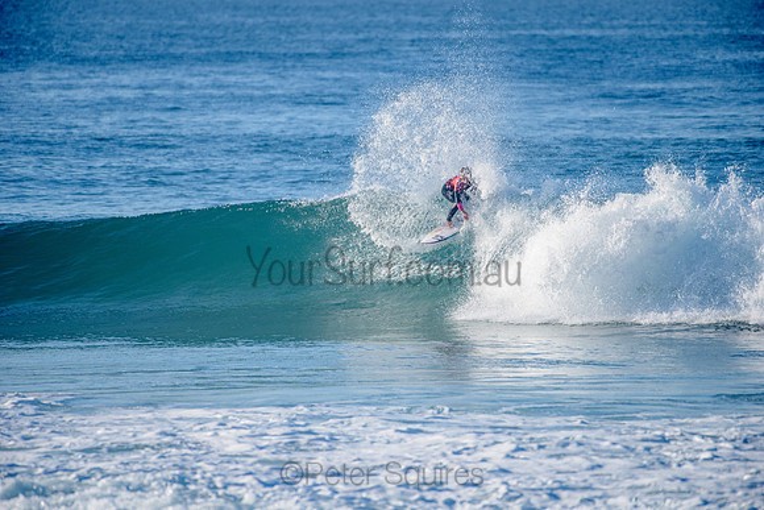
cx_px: 382
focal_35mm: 500
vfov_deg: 2.8
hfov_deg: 4.1
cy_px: 255
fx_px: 10613
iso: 160
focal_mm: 500
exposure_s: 1/1600
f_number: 5.6
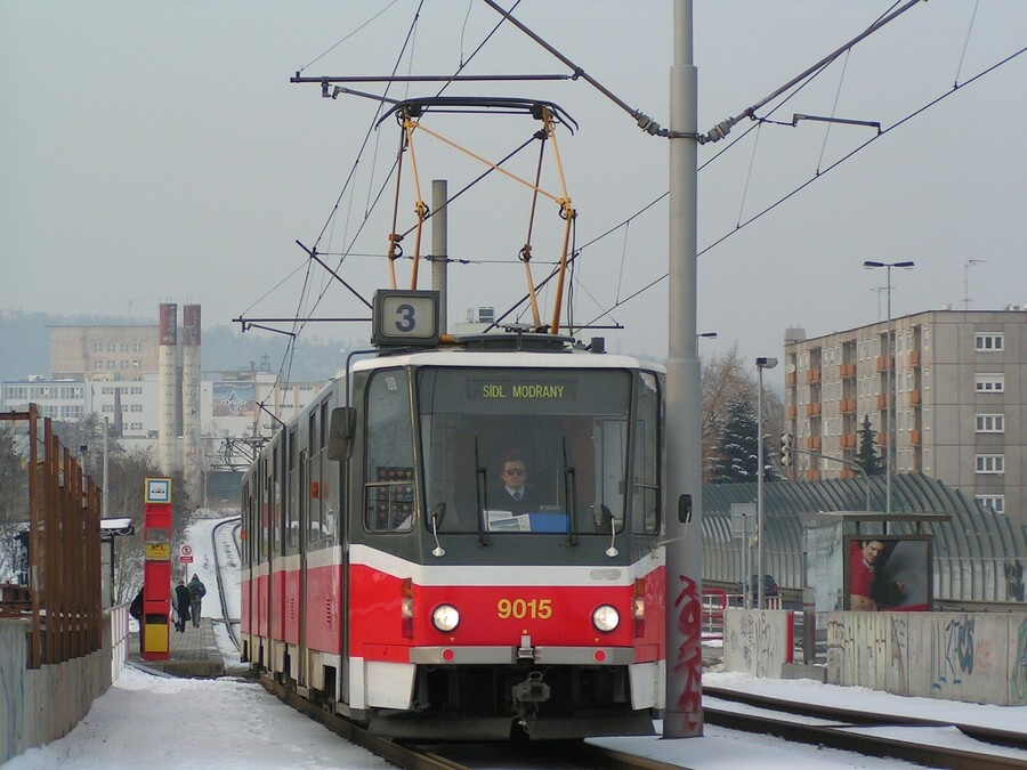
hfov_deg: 15.8
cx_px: 514
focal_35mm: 125
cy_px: 385
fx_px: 3709
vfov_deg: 11.9
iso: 50
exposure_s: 1/640
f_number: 3.5
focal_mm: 19.1
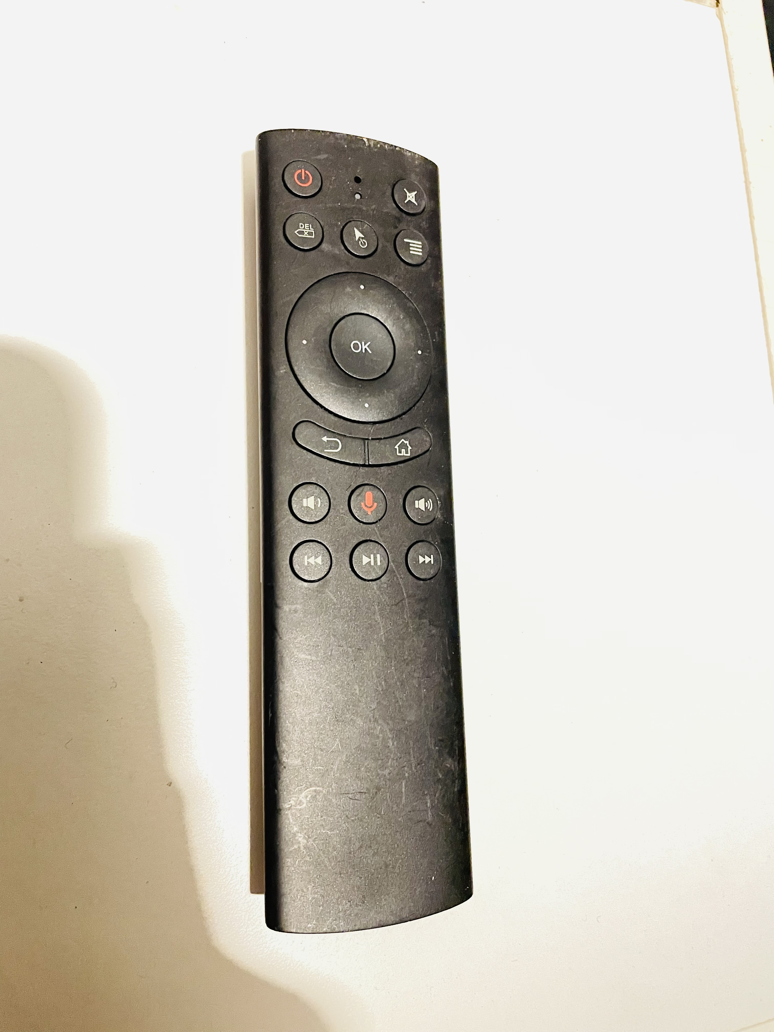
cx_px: 387
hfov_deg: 53.1
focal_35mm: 26
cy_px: 516
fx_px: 775
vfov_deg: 67.3
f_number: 1.6
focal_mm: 4.2
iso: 1250
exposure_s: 1/17
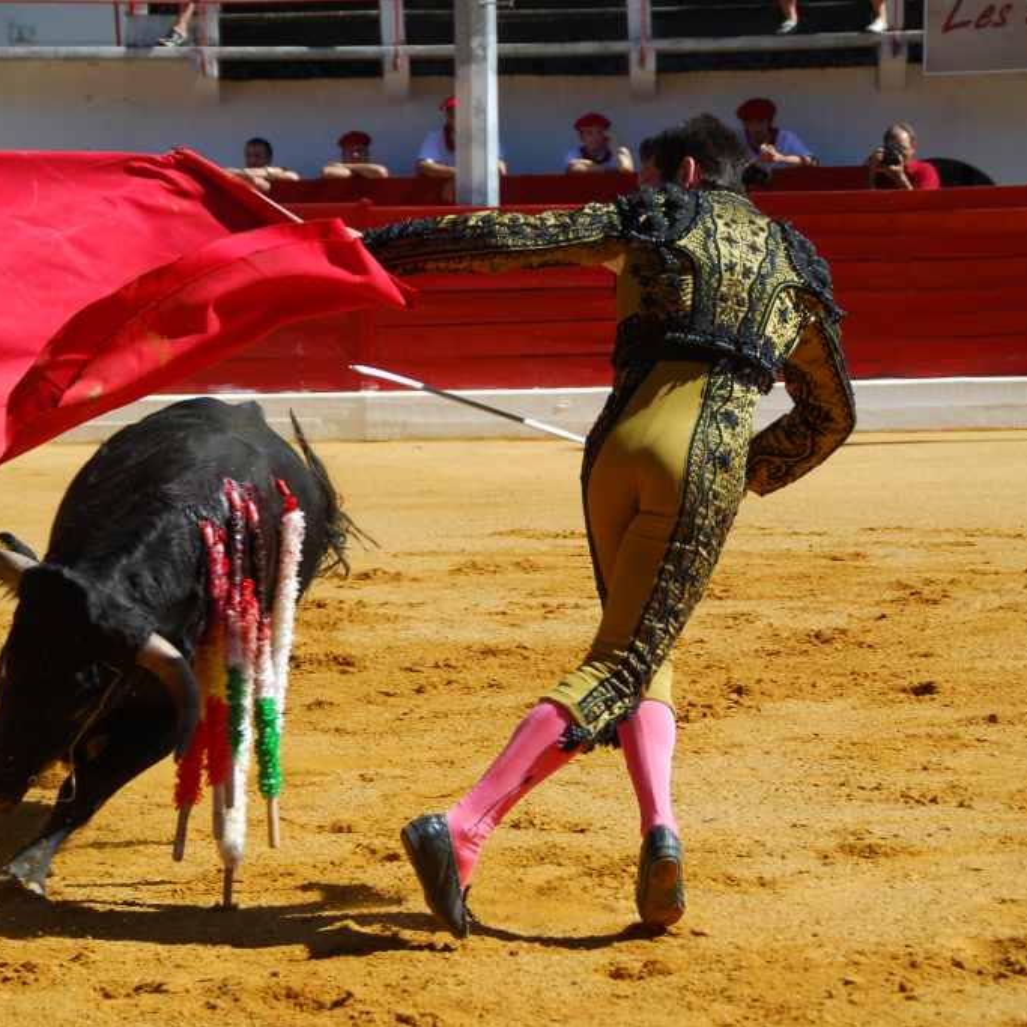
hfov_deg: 13.0
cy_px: 514
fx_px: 4498
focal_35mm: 134
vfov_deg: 13.0
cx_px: 424
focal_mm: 70
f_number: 5
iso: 140
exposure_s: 1/500
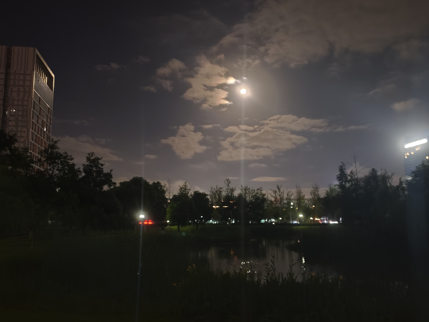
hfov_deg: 61.7
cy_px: 161
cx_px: 214
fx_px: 359
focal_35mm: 29
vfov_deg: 48.2
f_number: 1.6
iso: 3200
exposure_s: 1/6.25
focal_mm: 5.93
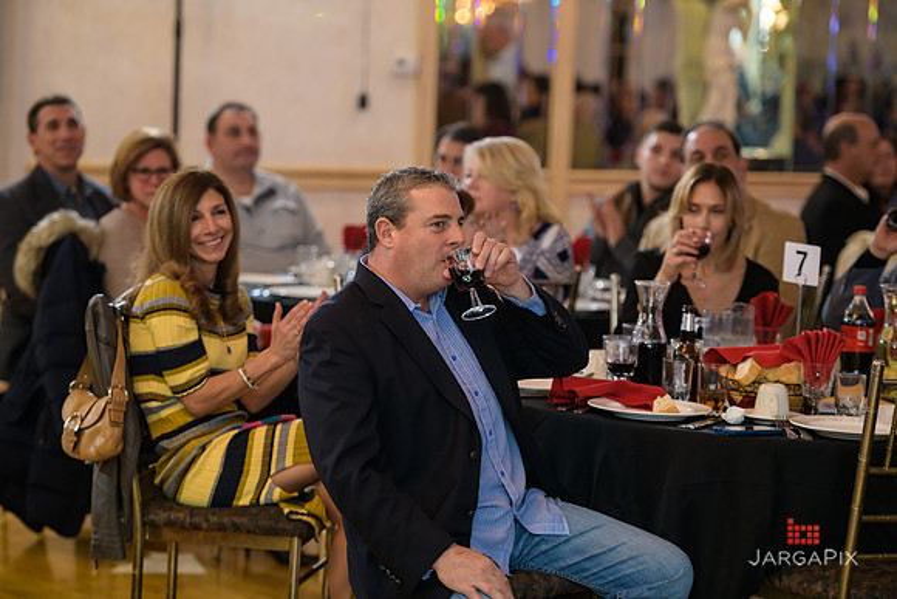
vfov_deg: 11.2
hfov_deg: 16.8
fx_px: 3040
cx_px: 448
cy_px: 300
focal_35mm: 122
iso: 1000
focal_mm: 122
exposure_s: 1/125
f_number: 3.2
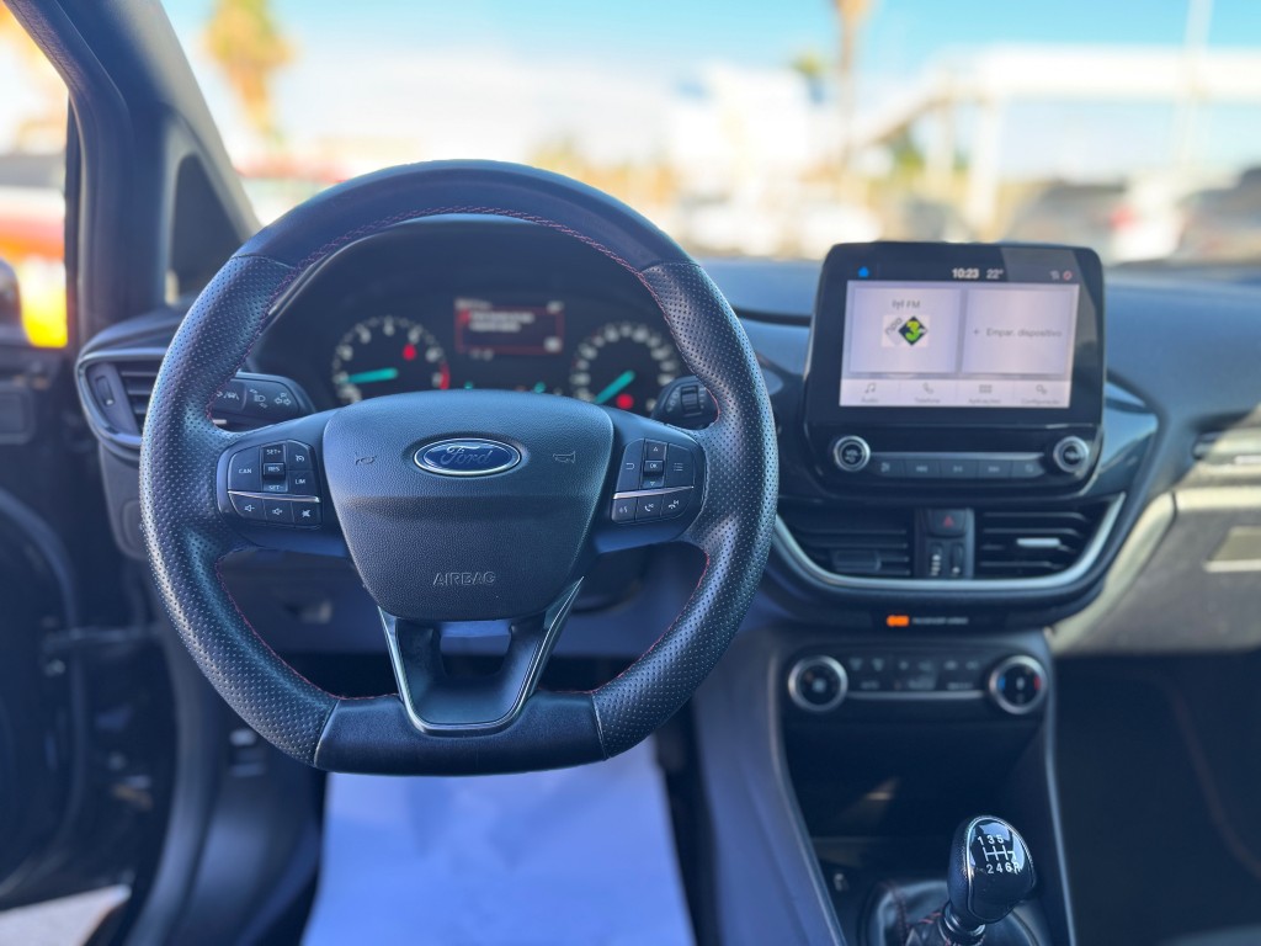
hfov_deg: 71.6
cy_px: 473
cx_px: 630
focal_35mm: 24
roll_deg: -1.3
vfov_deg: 56.8
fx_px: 874
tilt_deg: -16.6
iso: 50
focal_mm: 6.76
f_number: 1.78
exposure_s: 1/121
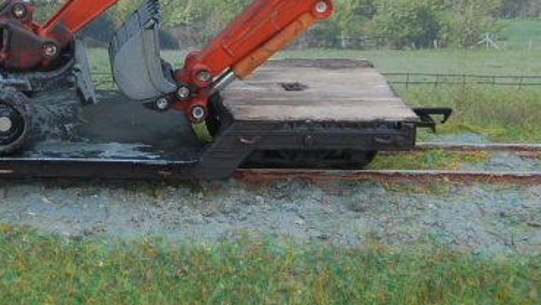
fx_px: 1710
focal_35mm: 119
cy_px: -70
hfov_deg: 17.5
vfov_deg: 10.0
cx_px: -22
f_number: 13
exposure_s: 1/25
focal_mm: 35
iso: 200
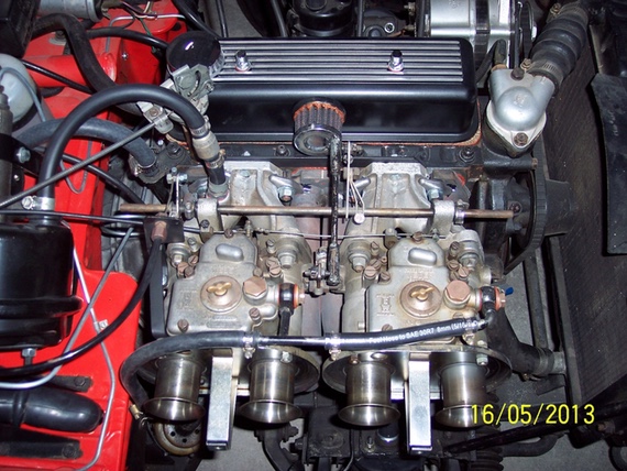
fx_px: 707
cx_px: 314
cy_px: 236
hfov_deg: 47.8
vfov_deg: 36.8
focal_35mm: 39
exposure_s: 1/60
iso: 100
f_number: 2.8
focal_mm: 8
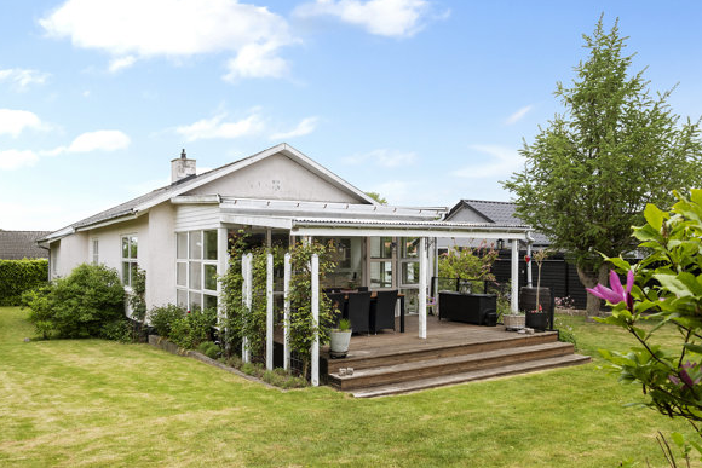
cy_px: 238
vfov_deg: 43.6
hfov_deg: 61.9
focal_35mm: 30
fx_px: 585
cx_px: 346
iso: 200
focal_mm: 19.1
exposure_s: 1/250
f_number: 6.4
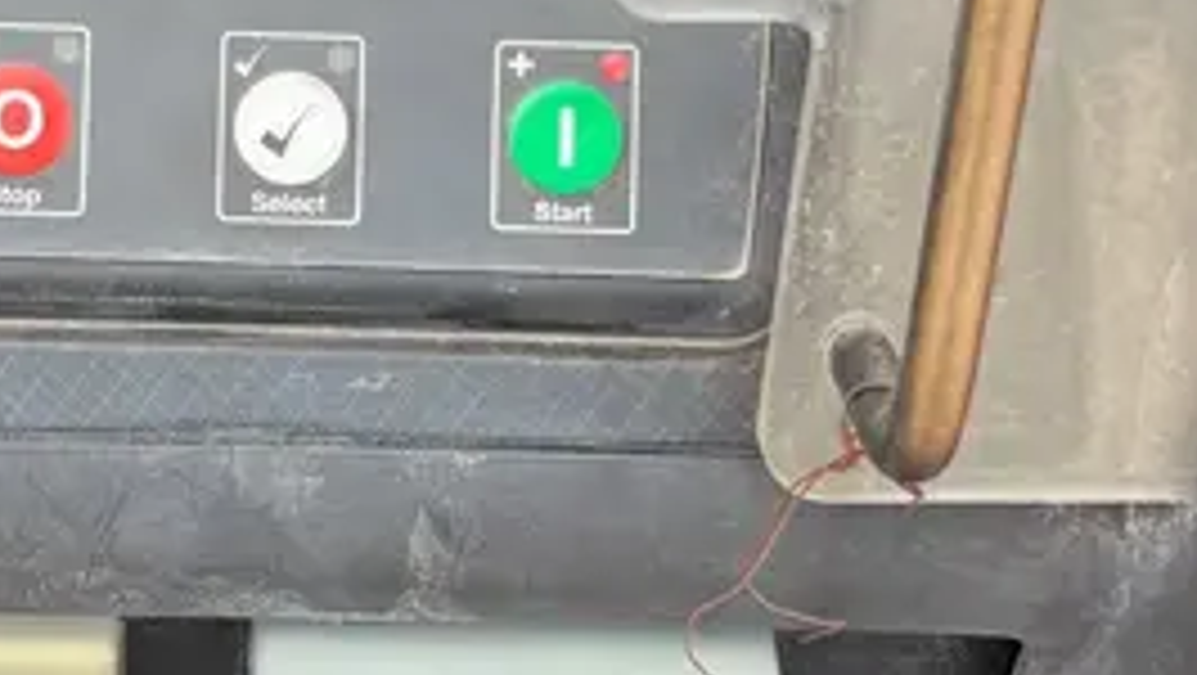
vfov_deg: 15.4
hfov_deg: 26.7
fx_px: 2477
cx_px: 248
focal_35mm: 78
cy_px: 169
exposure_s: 1/718
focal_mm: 5.1
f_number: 1.6
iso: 50
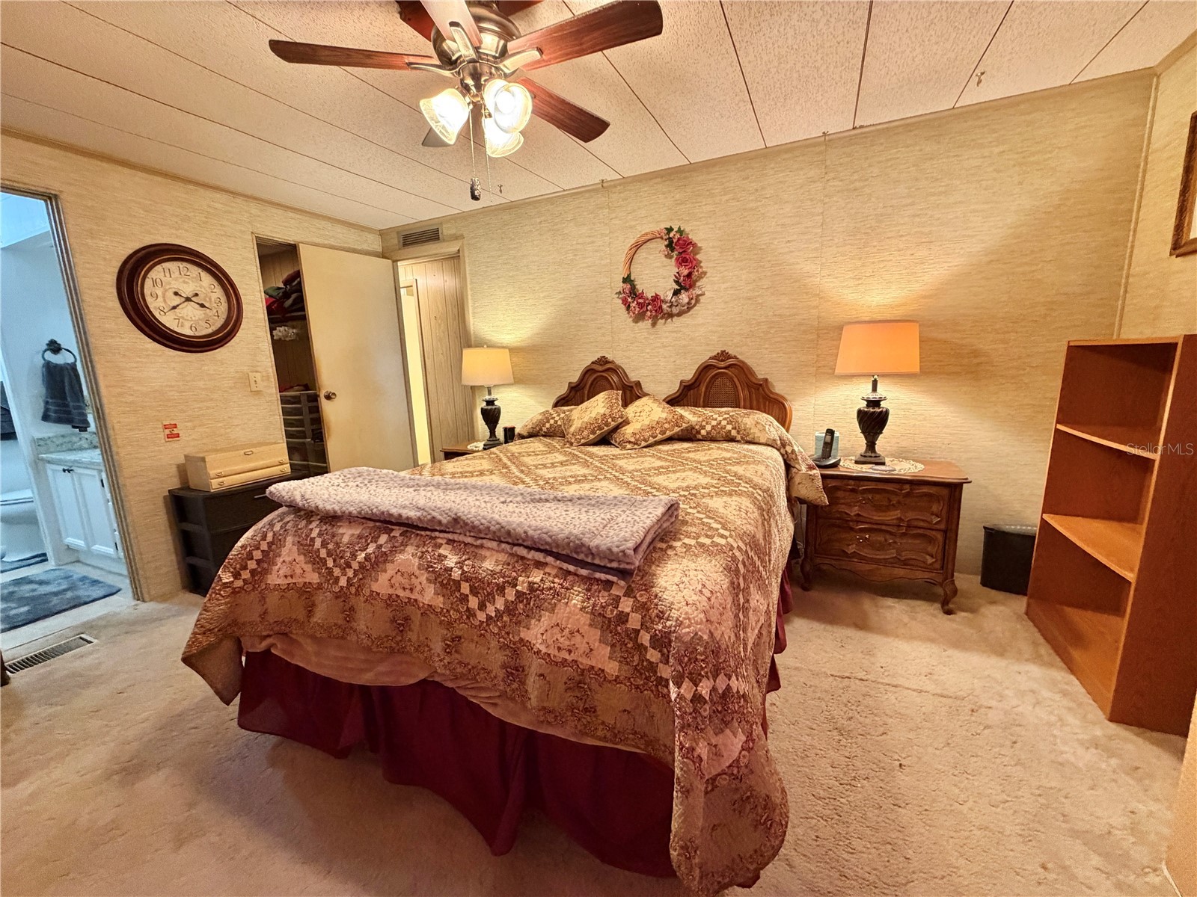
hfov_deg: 102.1
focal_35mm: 14
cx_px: 598
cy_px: 448
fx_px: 484
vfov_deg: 85.7
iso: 400
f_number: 2.2
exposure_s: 1/60
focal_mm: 2.22
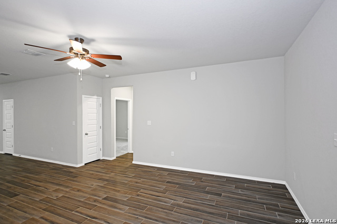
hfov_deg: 90.0
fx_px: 168
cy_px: 112
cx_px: 168
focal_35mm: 18
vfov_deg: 67.3
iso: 250
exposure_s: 1/20
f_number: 3.5
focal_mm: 12
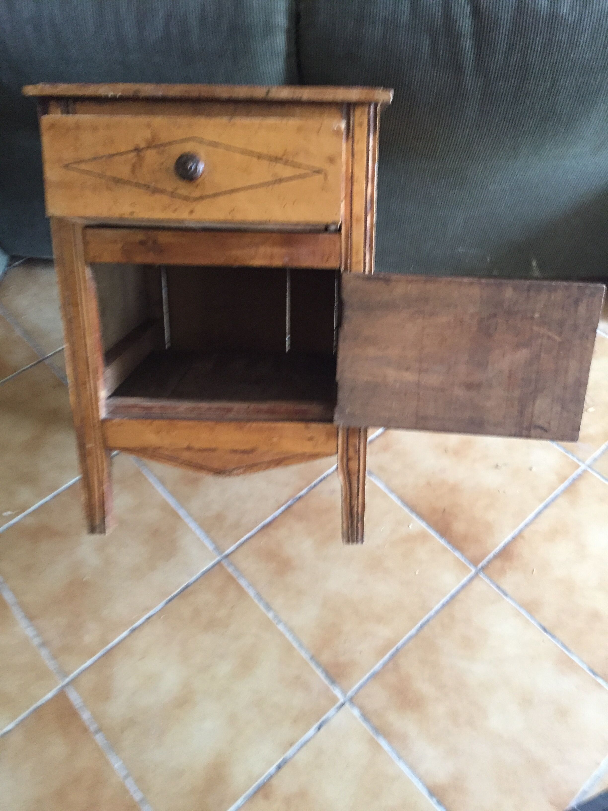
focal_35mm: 29
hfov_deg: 48.2
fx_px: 679
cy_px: 406
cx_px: 304
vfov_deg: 61.7
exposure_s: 1/20
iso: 250
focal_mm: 4.15
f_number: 2.2
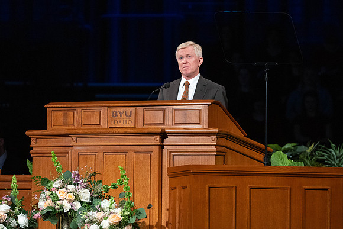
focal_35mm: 313
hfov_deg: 6.6
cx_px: 201
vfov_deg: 4.4
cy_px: 64
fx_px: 2979
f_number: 3.5
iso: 2500
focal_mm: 200
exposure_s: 1/250
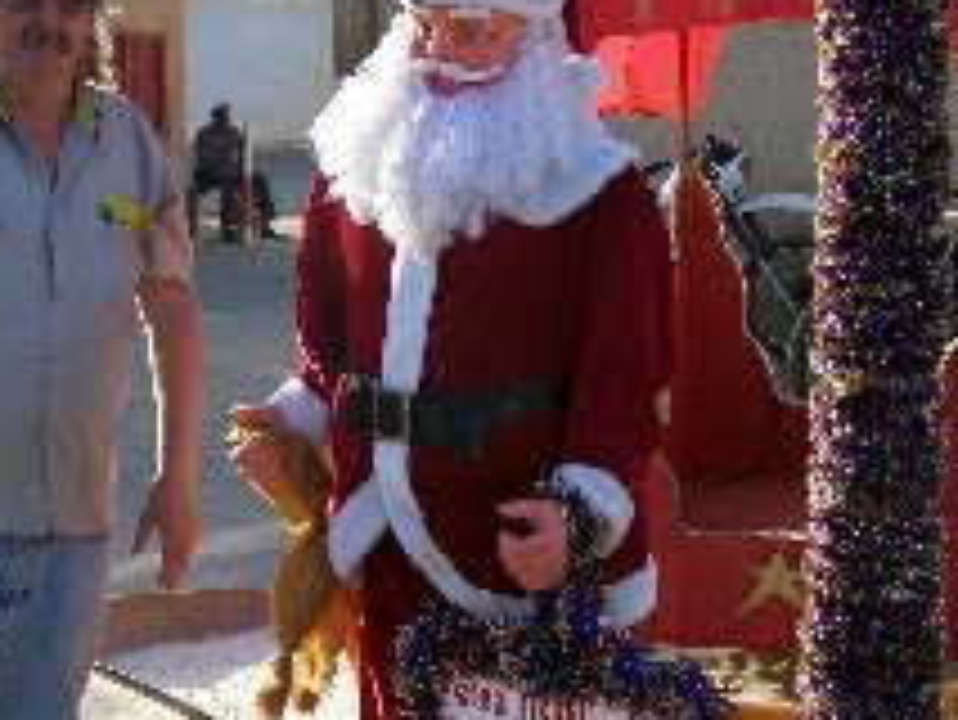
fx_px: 2021
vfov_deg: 20.2
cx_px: 441
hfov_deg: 26.7
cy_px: 274
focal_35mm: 73
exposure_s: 1/500
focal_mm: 6.3
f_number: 2.8
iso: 80
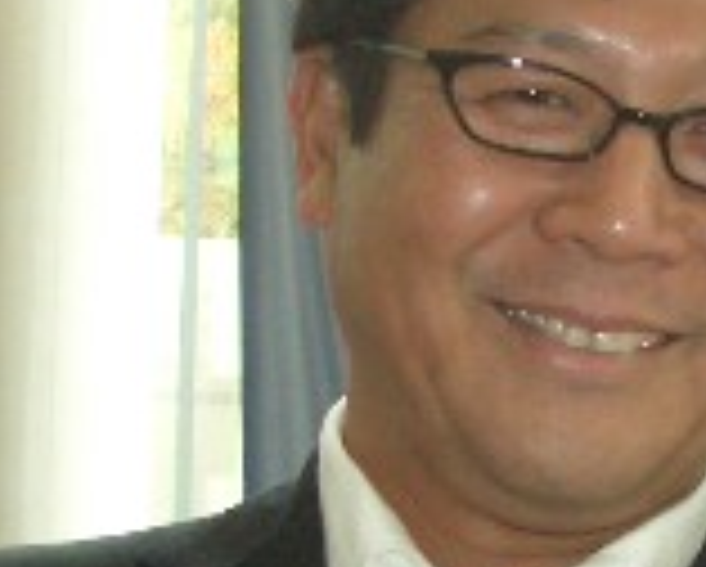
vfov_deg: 11.1
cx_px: 782
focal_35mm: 139
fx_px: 2908
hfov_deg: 13.6
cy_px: 526
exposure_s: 1/80
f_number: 2.6
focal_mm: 5.8
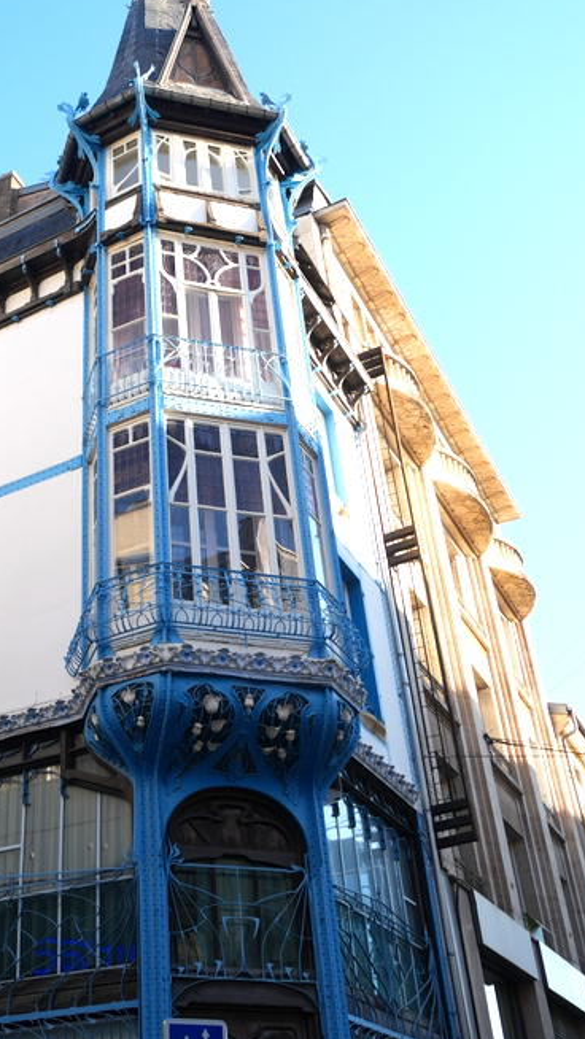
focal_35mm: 40
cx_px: 114
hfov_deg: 29.0
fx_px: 1103
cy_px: 499
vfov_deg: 50.5
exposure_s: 1/250
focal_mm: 15
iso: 800
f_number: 5.6
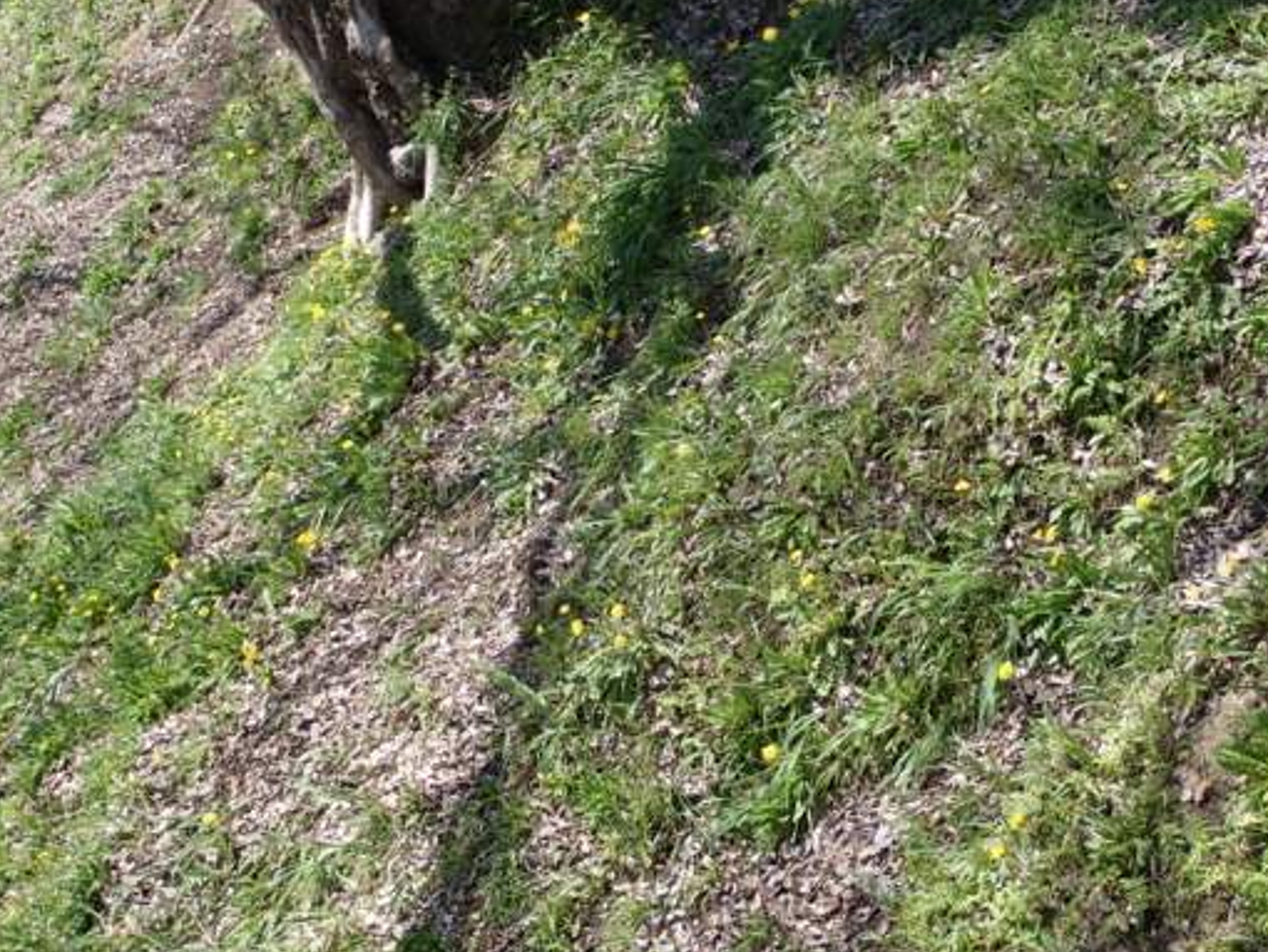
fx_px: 2455
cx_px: 619
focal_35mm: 67
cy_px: 539
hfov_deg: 29.0
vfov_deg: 21.9
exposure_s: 1/200
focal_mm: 10.29
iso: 100
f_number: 5
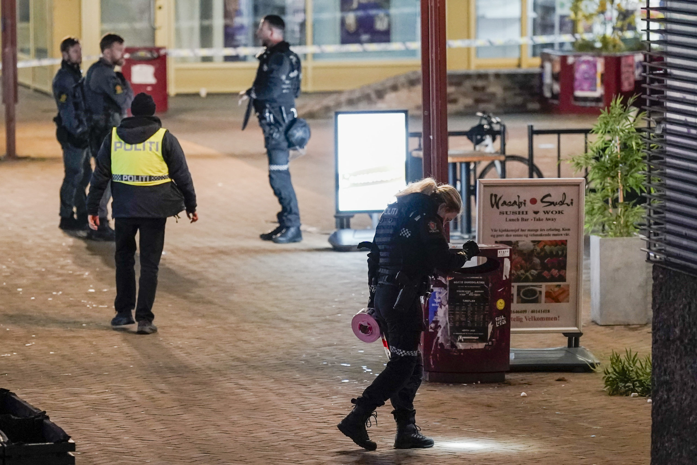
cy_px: 232
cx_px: 348
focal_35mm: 235
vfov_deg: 5.8
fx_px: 4550
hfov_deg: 8.8
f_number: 2.8
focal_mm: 157
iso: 5000
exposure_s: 1/80
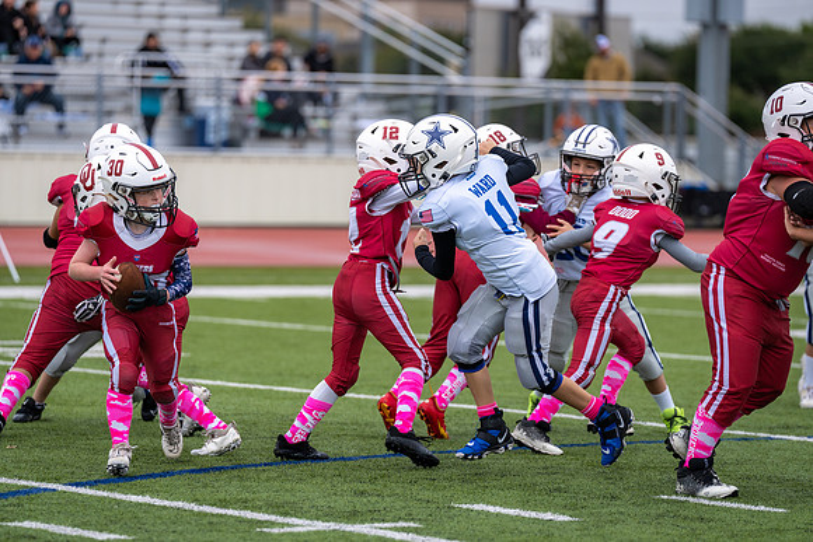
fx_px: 4518
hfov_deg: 10.3
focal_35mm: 200
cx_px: 406
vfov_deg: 6.9
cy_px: 271
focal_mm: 200
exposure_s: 1/1250
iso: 250
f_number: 3.5
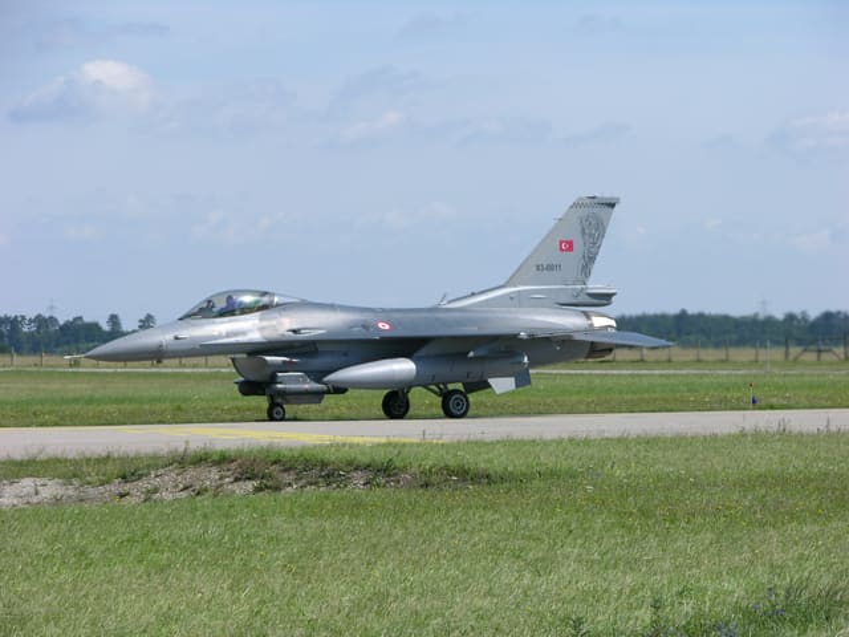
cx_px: 424
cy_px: 318
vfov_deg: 8.2
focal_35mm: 180
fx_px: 4415
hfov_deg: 11.0
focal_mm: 44.7
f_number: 5.6
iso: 50
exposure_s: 1/288
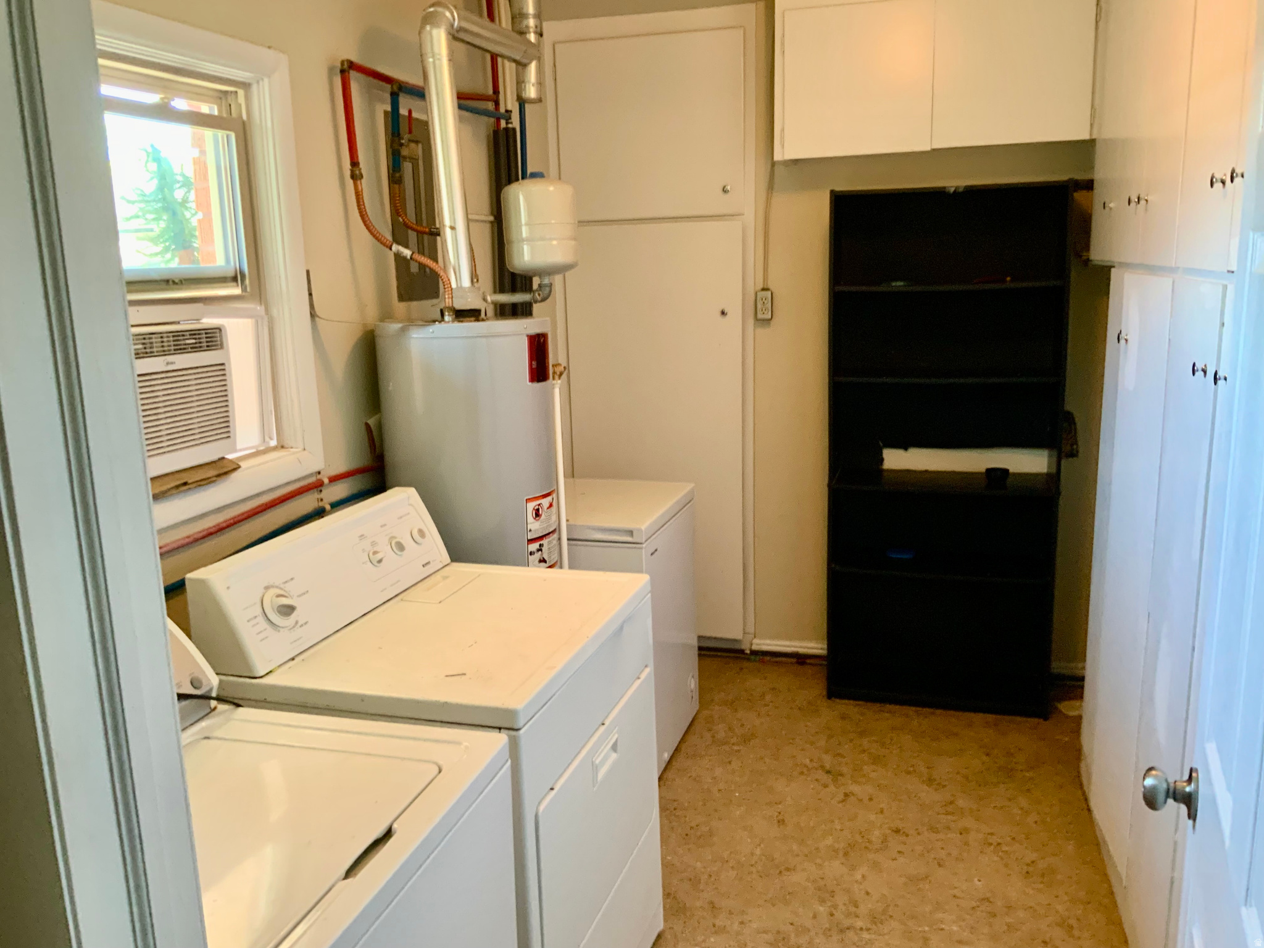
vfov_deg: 48.2
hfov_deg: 61.7
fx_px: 1059
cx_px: 632
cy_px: 474
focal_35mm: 29
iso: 250
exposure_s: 1/60
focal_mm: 3
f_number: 1.8
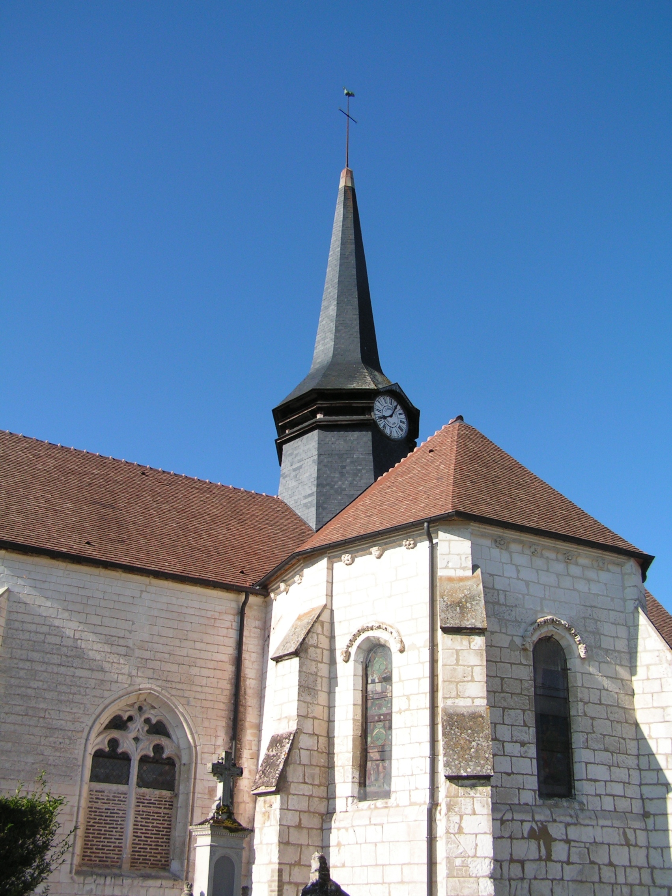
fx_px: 984
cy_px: 448
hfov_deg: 37.7
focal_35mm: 38
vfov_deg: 49.0
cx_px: 336
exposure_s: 1/800
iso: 50
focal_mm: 6.3
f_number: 4
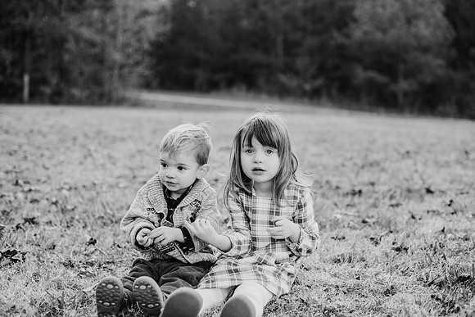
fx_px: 660
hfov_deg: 39.6
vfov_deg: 27.0
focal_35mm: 50
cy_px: 158
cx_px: 238
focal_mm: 50
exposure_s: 1/1000
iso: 500
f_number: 2.8
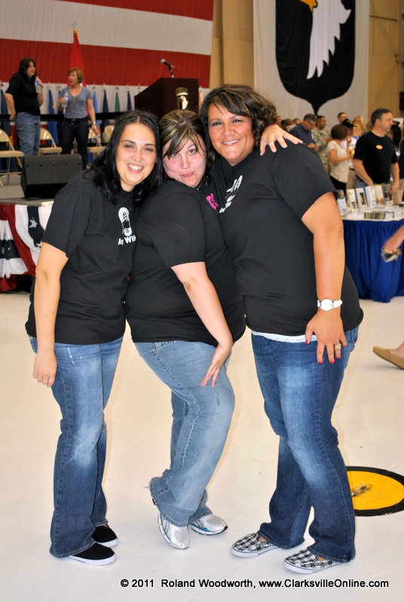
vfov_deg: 38.8
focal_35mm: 51
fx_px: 855
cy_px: 301
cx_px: 202
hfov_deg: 26.6
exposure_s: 1/60
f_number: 5
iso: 200
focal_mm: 34
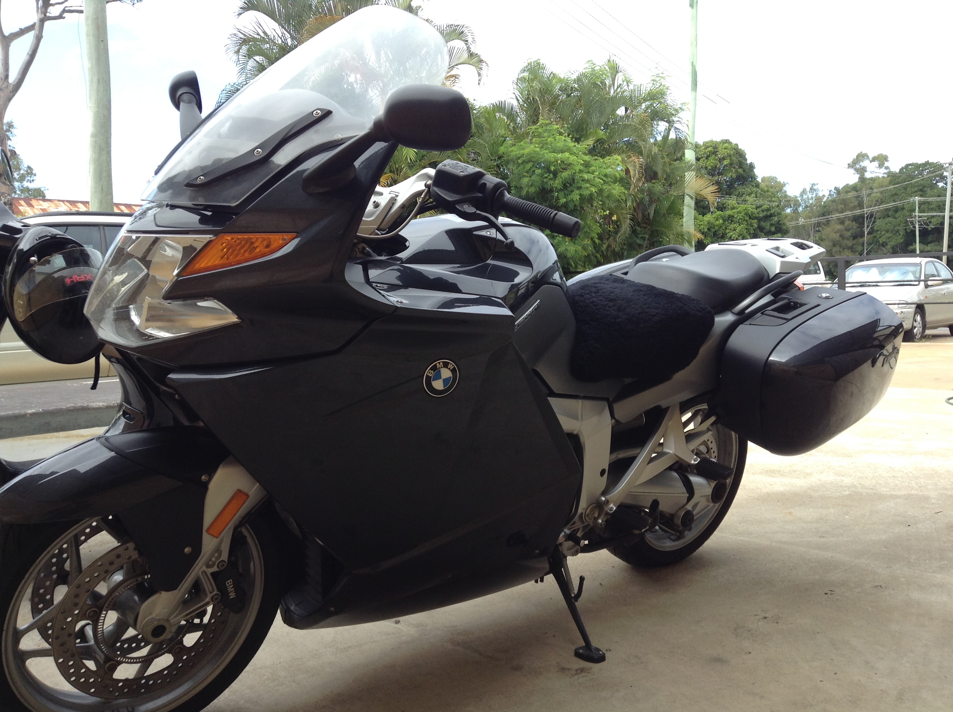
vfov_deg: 42.8
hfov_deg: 55.4
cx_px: 476
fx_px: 907
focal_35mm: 33
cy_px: 356
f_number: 2.4
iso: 25
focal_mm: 3.3
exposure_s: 1/287
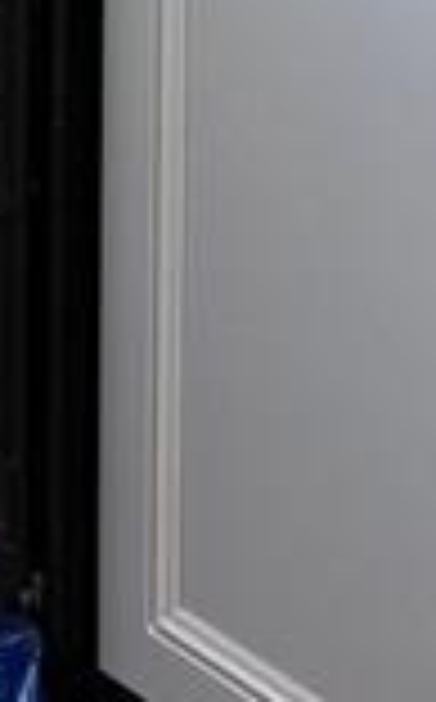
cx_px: 805
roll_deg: -2.1
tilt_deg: -10.6
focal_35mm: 196
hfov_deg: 6.5
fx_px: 3740
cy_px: -882
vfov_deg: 9.7
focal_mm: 6.76
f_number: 1.78
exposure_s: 1/60
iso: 125
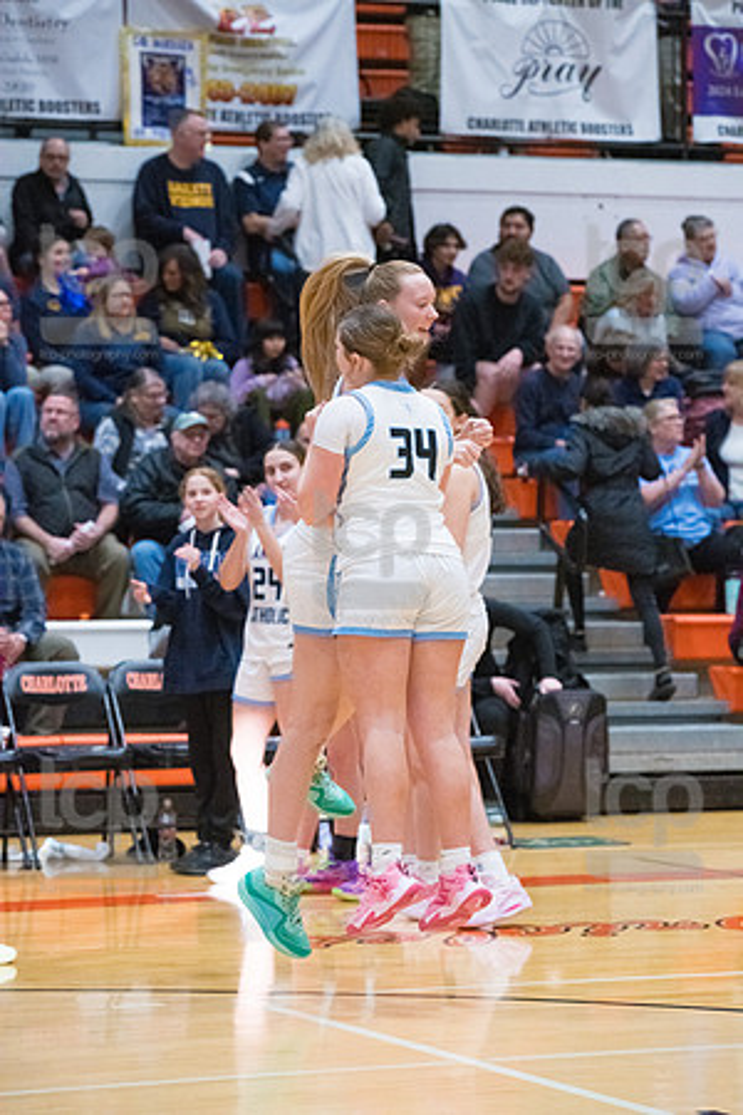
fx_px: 4024
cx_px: 372
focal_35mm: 130
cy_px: 558
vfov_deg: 15.8
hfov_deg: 10.5
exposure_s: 1/1600
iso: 8000
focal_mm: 130
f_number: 4.5
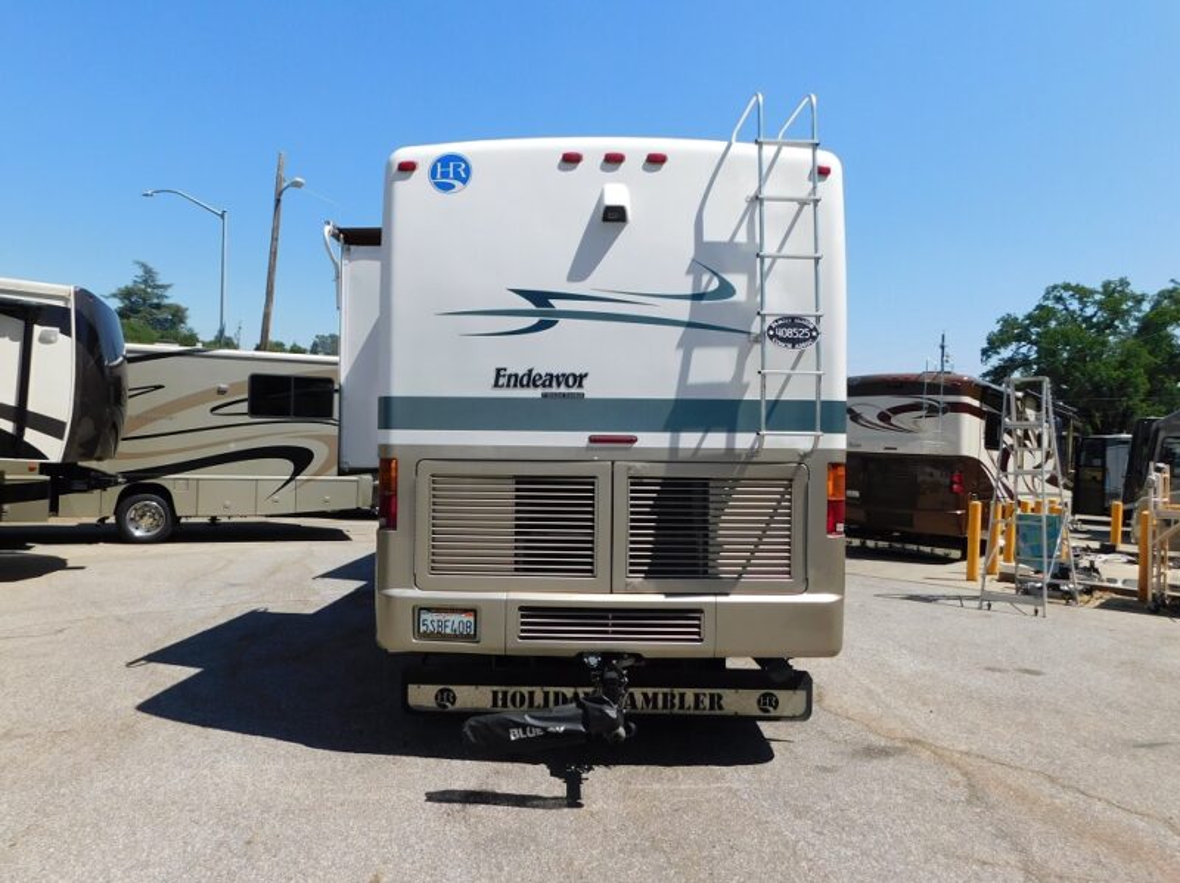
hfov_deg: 74.0
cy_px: 442
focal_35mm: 23
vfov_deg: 58.8
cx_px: 590
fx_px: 784
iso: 125
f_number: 6
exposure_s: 1/500
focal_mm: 4
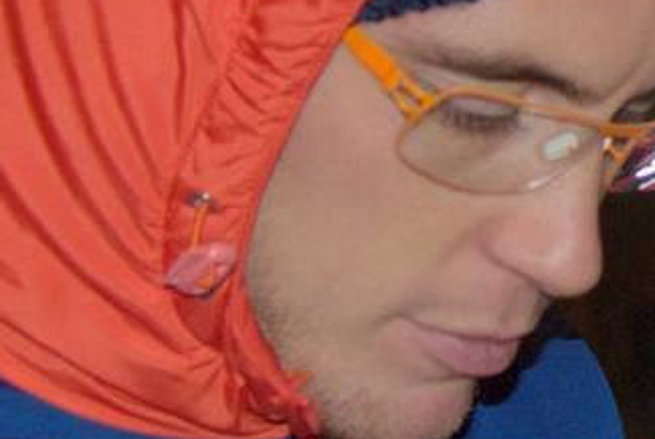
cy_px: 79
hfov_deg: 7.3
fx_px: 5047
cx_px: 904
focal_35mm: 277
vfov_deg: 5.0
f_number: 5.3
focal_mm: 50
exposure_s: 1/60
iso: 800
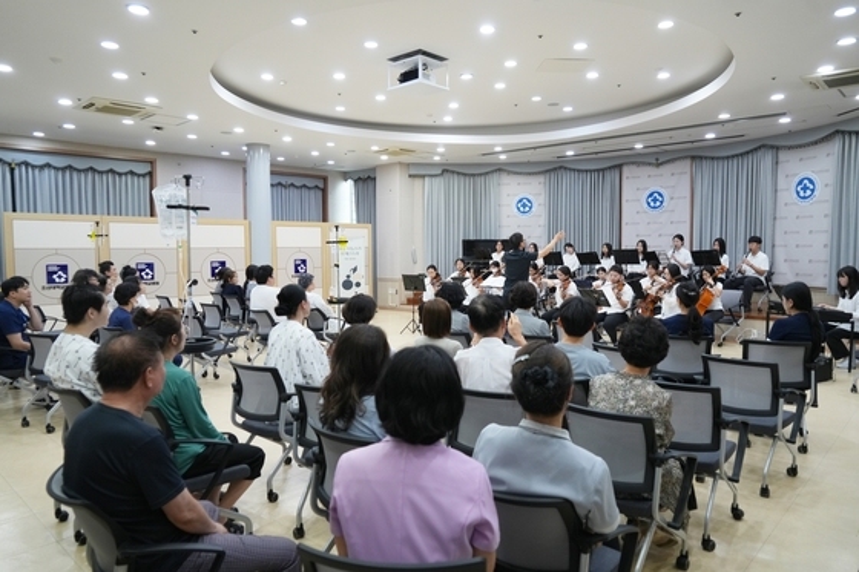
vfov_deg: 53.1
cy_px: 286
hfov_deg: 73.8
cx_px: 430
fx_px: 572
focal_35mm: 24
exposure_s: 1/160
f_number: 4
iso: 1250
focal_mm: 24
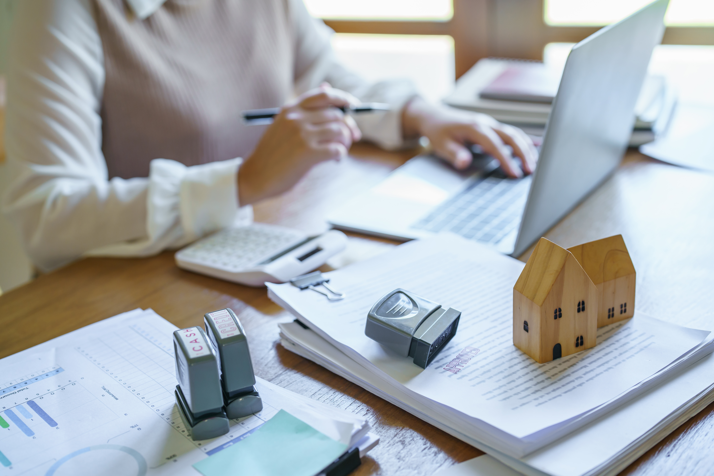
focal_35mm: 50
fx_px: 992
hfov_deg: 39.6
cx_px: 357
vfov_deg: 27.0
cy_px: 238
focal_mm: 50
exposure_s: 1/125
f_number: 2.8
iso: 500
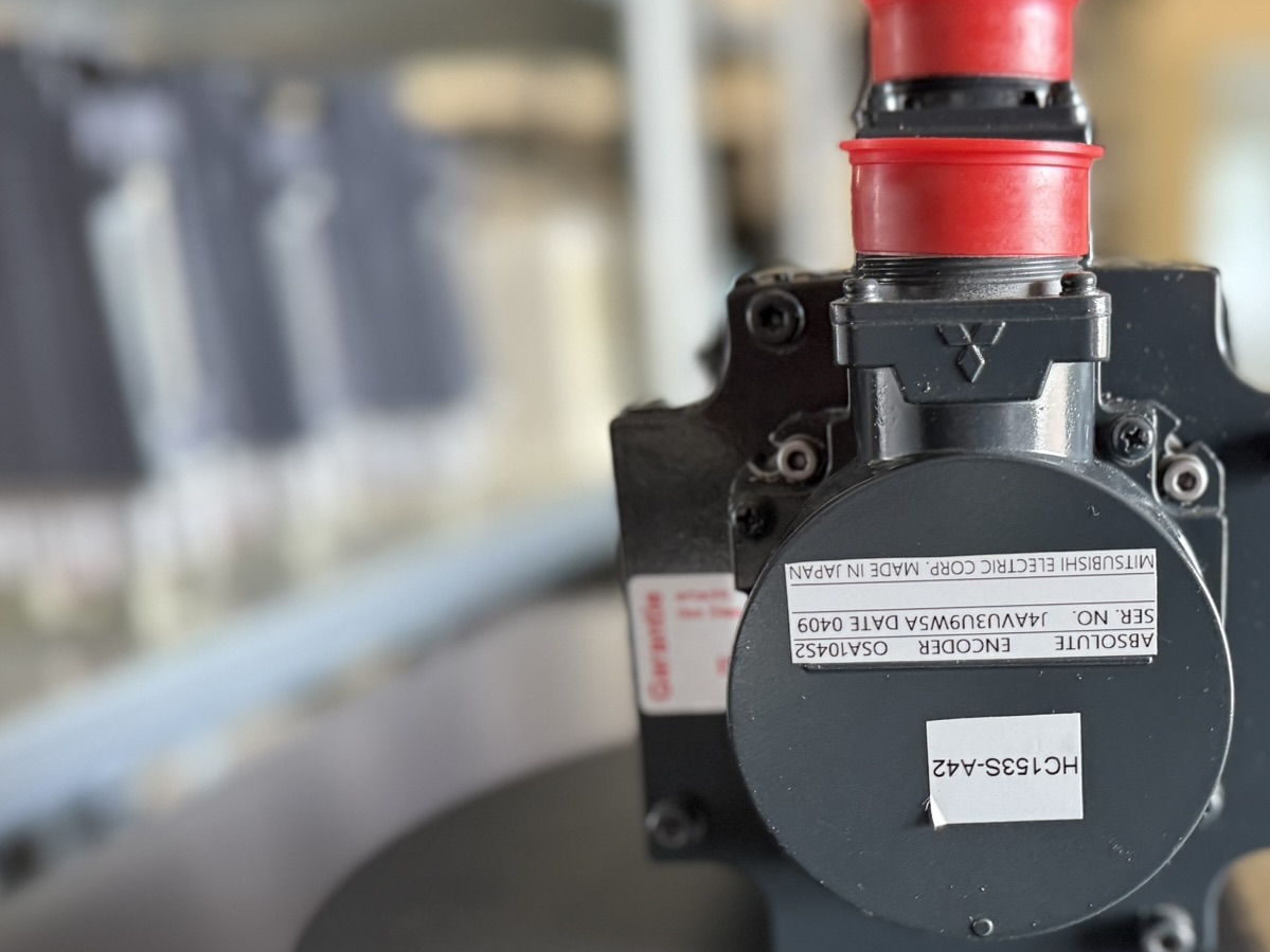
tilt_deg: -14.1
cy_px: 690
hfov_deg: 44.4
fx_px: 1504
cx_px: 932
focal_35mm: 41
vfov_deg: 34.5
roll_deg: +0.8
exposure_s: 1/50
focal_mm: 6.76
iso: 320
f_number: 1.78
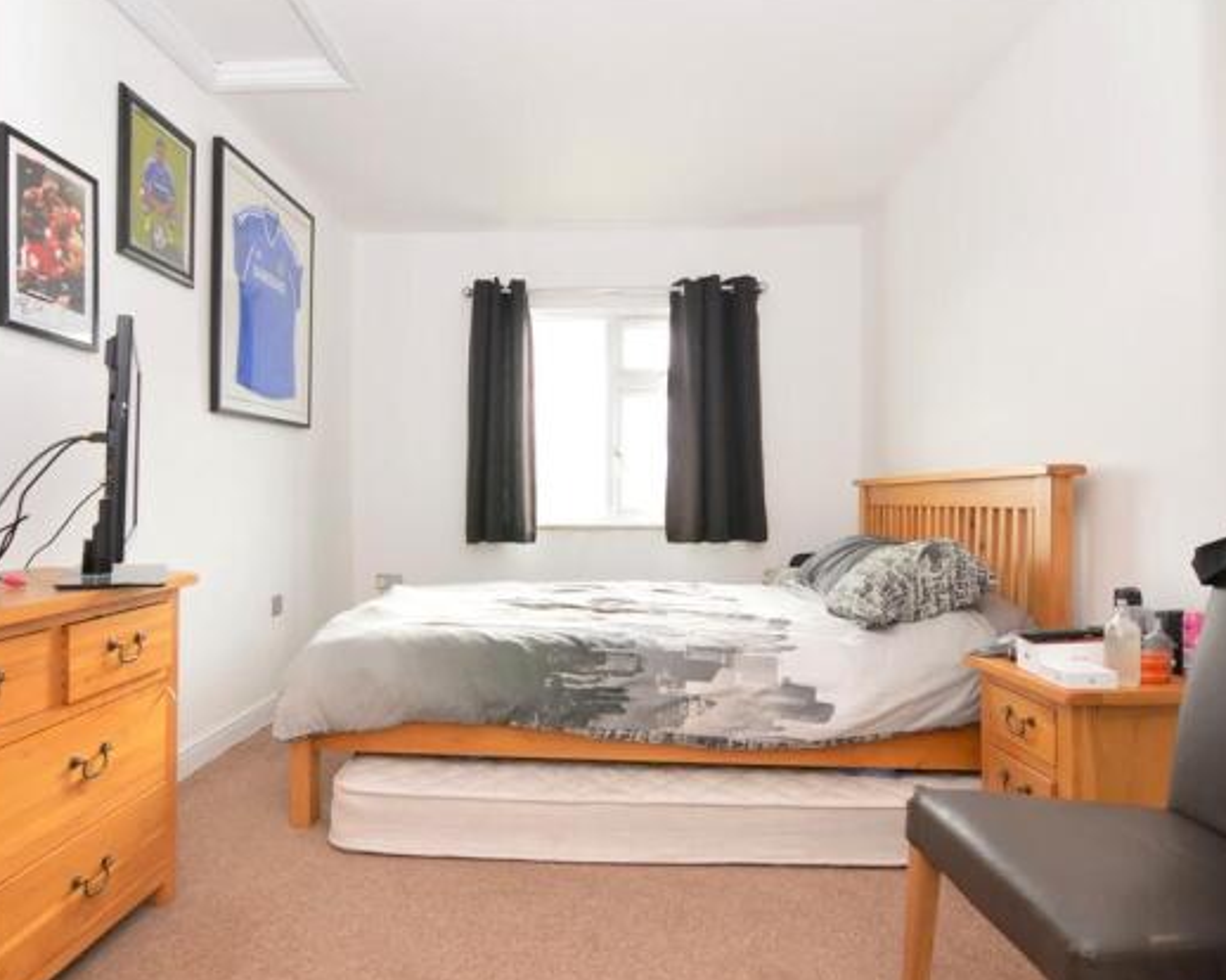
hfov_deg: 81.3
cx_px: 554
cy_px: 502
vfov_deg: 69.2
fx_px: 711
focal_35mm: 20
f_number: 4
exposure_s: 1/60
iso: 400
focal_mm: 11
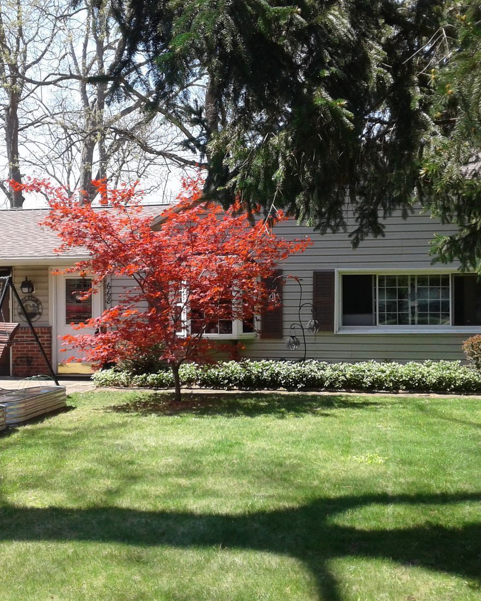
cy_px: 301
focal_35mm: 44
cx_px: 209
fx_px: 783
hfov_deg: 34.1
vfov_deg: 42.0
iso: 50
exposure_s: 1/523
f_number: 2.2
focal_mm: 3.3
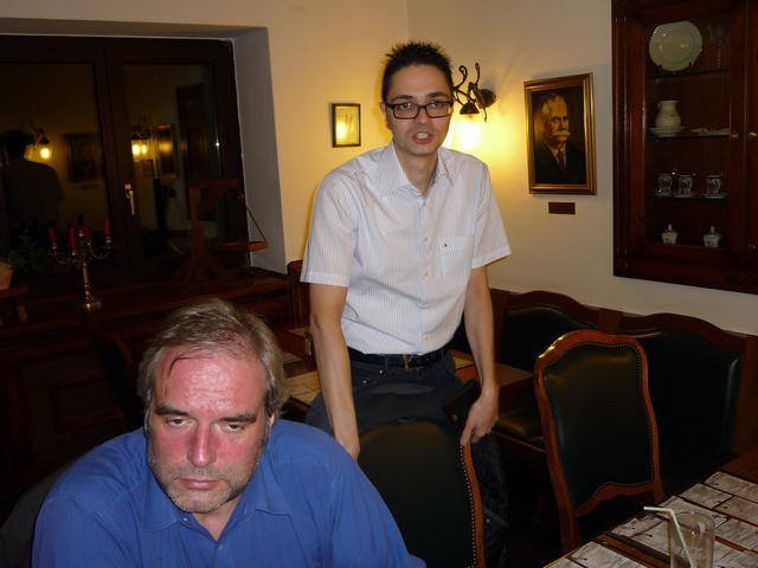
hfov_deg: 55.4
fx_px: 723
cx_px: 379
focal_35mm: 33
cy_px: 284
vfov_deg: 42.9
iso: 100
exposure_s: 1/30
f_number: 2.8
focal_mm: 5.5
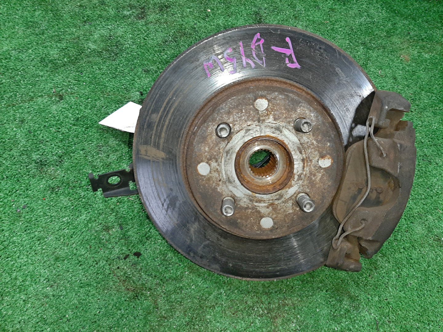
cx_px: 222
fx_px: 333
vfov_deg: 53.1
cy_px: 166
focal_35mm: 26
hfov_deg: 67.3
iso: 230
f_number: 1.7
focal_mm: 3.93
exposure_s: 1/50
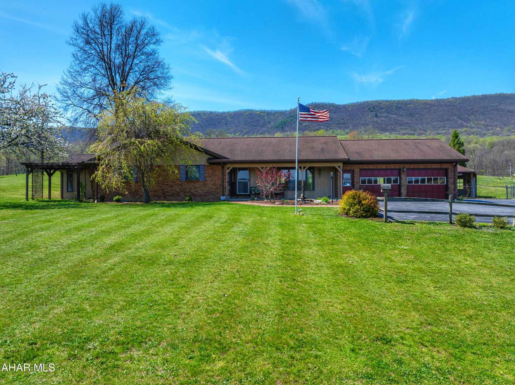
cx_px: 258
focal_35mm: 24
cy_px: 192
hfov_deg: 71.6
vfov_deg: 56.8
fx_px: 357
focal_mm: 12.29
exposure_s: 1/100
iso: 100
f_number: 2.8
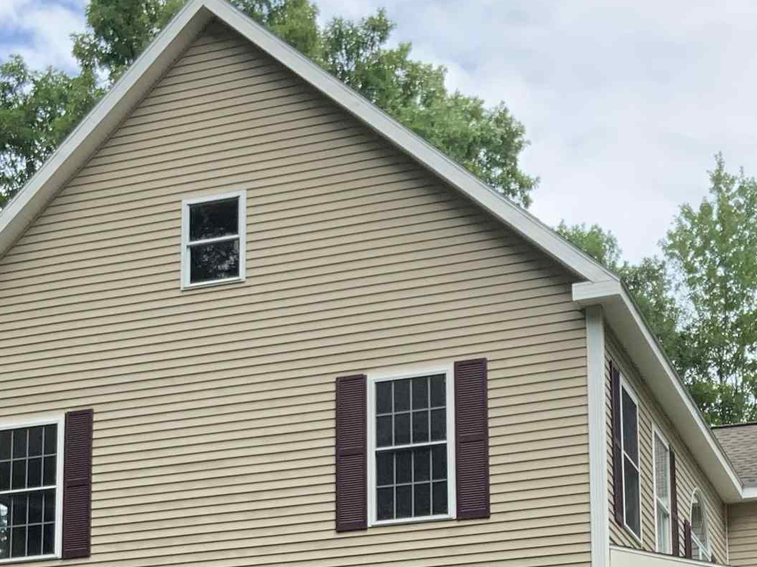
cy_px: 669
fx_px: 1836
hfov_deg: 23.3
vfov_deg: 16.8
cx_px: 367
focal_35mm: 84
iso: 16
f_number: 1.8
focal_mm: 3
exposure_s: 1/842
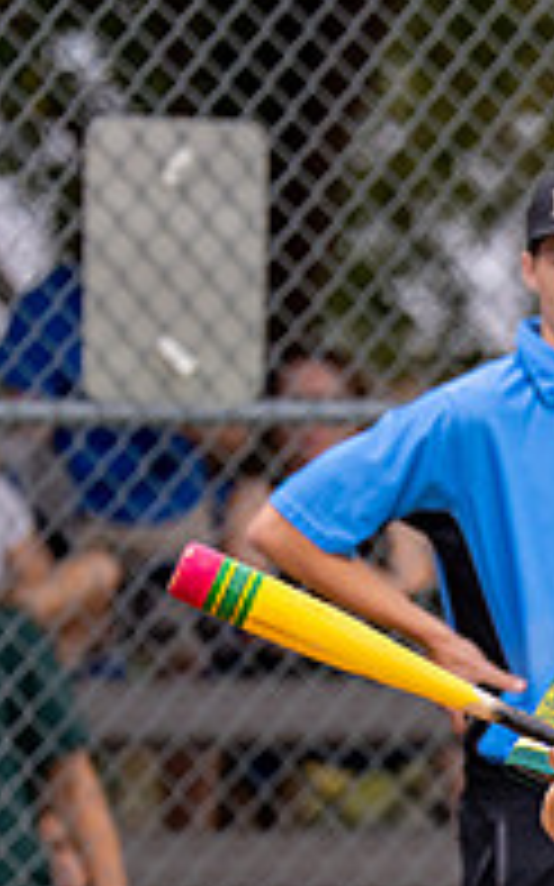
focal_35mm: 810
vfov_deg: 2.6
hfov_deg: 1.6
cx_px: 844
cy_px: 1024
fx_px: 19582
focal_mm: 200
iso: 250
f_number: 2.8
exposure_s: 1/1600
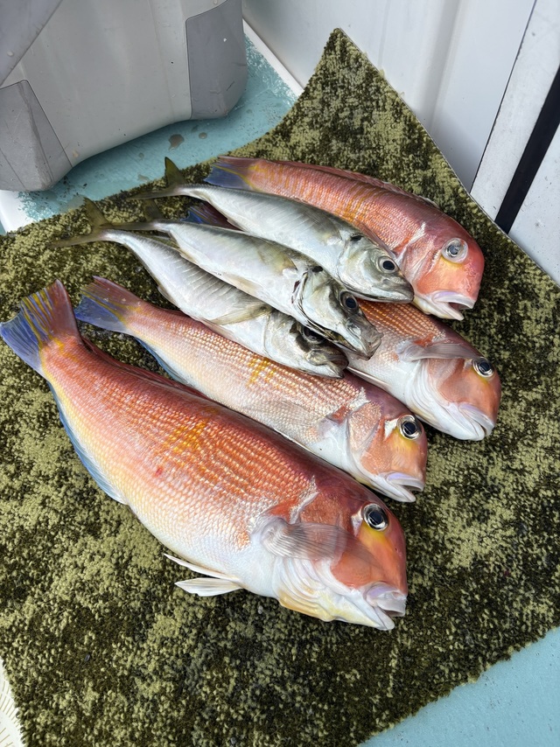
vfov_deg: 67.3
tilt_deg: -62.0
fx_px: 561
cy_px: 374
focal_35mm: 26
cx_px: 280
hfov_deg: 53.0
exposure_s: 1/1287
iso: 50
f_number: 1.6
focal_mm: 5.96
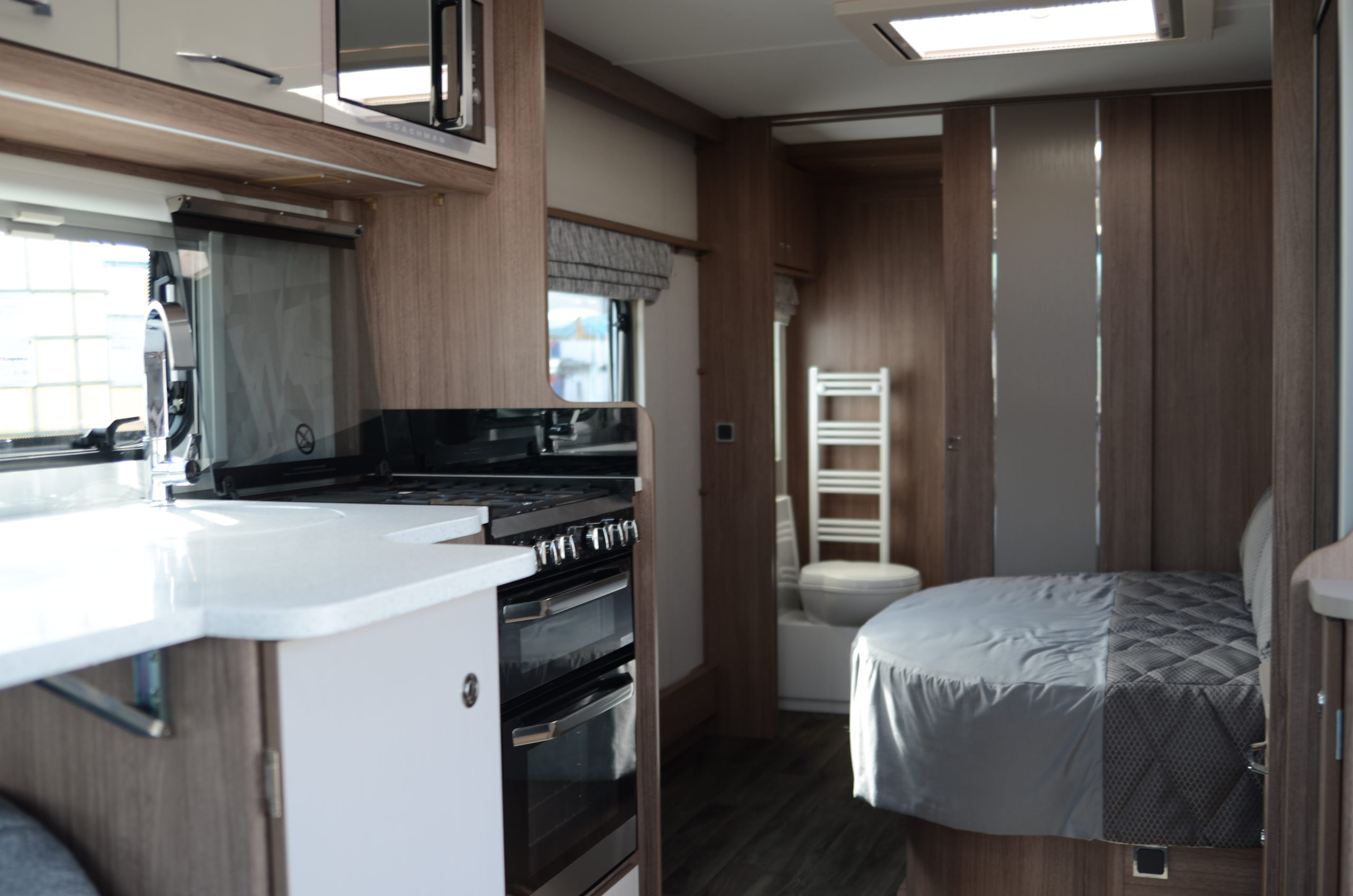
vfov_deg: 36.7
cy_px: 448
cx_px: 676
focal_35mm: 36
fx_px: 1350
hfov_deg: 53.2
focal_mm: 24
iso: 100
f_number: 2.8
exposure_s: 1/30
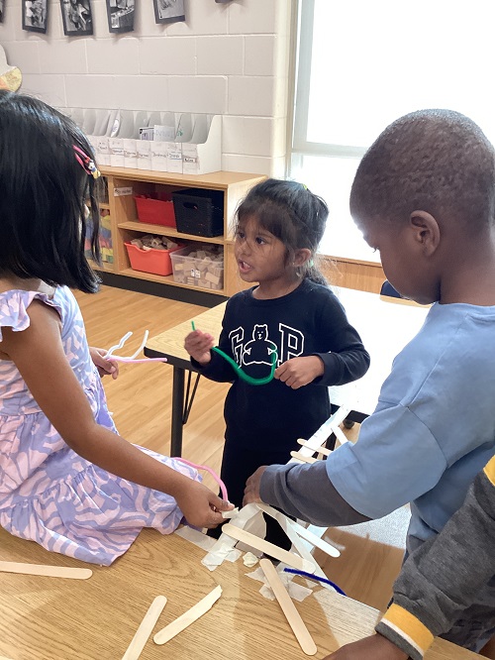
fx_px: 591
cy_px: 330
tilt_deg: -21.7
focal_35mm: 31
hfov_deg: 45.5
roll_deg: -1.1
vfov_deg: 58.3
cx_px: 248
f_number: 2.4
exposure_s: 1/60
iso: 100
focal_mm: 3.3
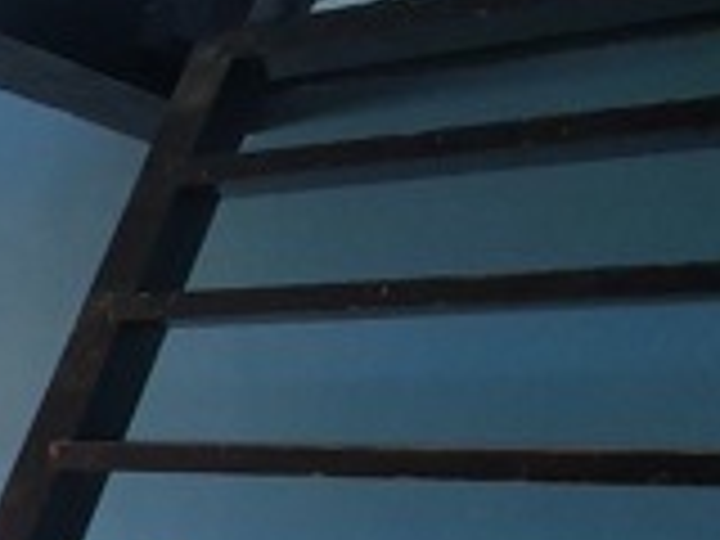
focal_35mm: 65
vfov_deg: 21.5
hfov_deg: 17.6
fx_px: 1352
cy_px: 585
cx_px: -812
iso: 125
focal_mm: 1.8
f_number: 2.2
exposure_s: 1/50
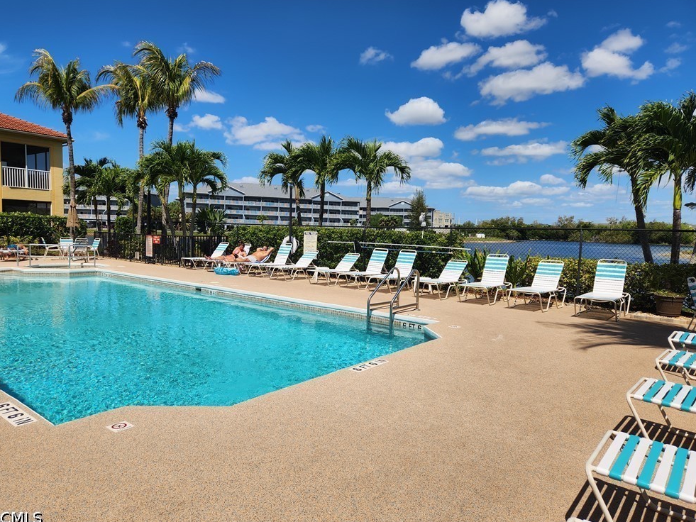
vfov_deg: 56.8
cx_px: 338
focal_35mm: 24
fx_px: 483
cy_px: 257
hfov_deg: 71.6
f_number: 1.8
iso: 20
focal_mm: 5.4
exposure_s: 1/2436
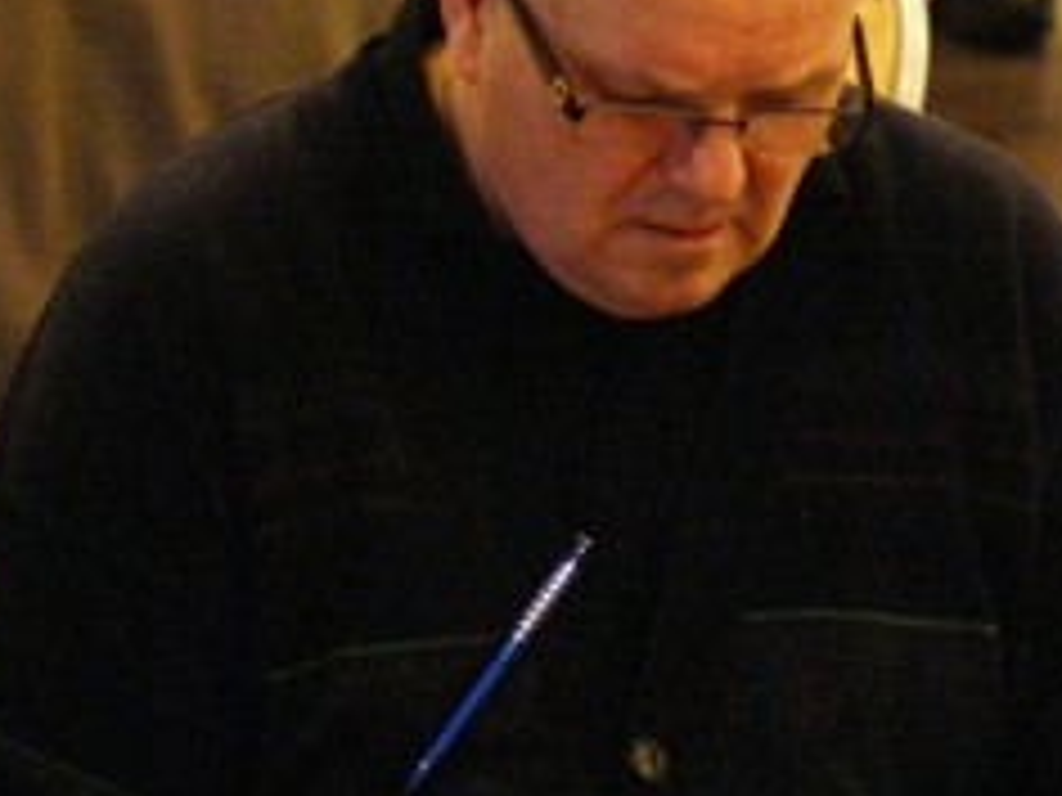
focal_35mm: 321
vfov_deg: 4.6
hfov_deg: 6.2
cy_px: 202
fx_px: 9861
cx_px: 720
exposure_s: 1/10
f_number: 4.5
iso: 1600
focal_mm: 75
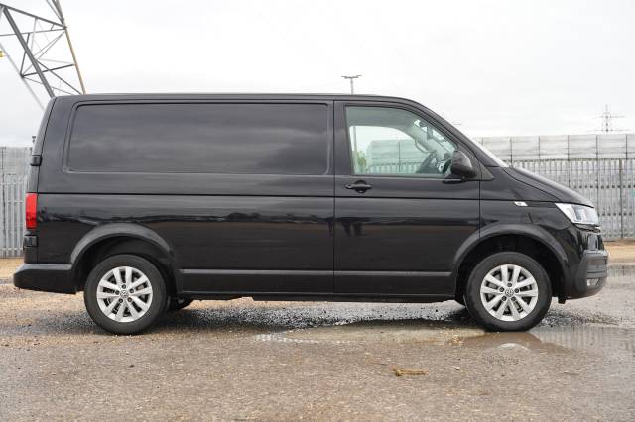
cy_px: 211
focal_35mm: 49
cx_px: 318
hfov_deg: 40.3
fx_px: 866
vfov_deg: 27.4
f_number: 4.5
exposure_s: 1/160
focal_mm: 49.1
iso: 100
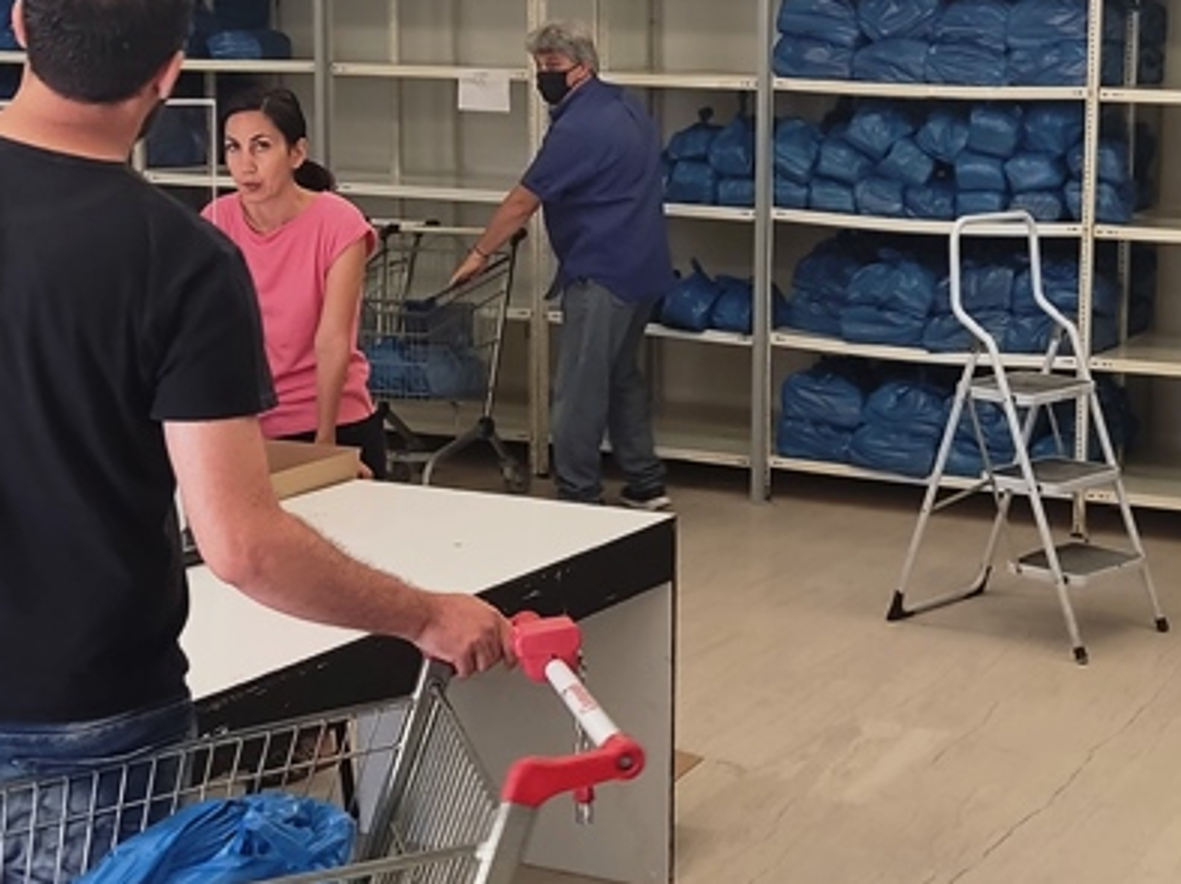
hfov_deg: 29.6
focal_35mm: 65
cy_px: 414
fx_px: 2216
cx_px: 788
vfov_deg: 22.6
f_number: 1.79
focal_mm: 4.71
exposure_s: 1/50
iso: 78
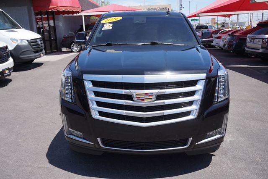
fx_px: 246
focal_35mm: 33
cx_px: 134
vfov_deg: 39.9
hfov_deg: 57.2
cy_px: 90
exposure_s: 1/250
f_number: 8
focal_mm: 22
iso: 100
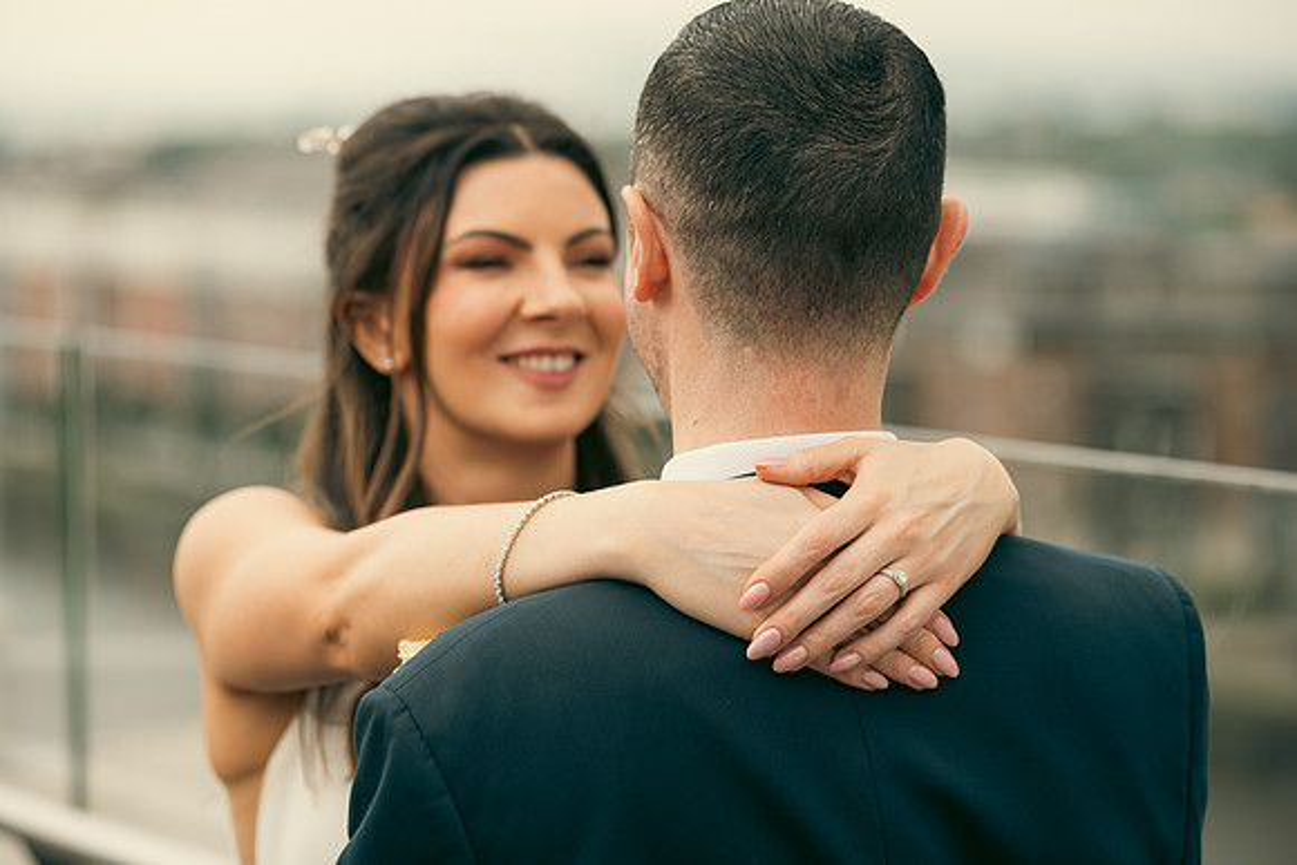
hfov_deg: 20.4
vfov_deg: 13.7
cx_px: 648
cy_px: 432
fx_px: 3603
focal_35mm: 100
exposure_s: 1/250
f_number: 3.5
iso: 160
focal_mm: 100
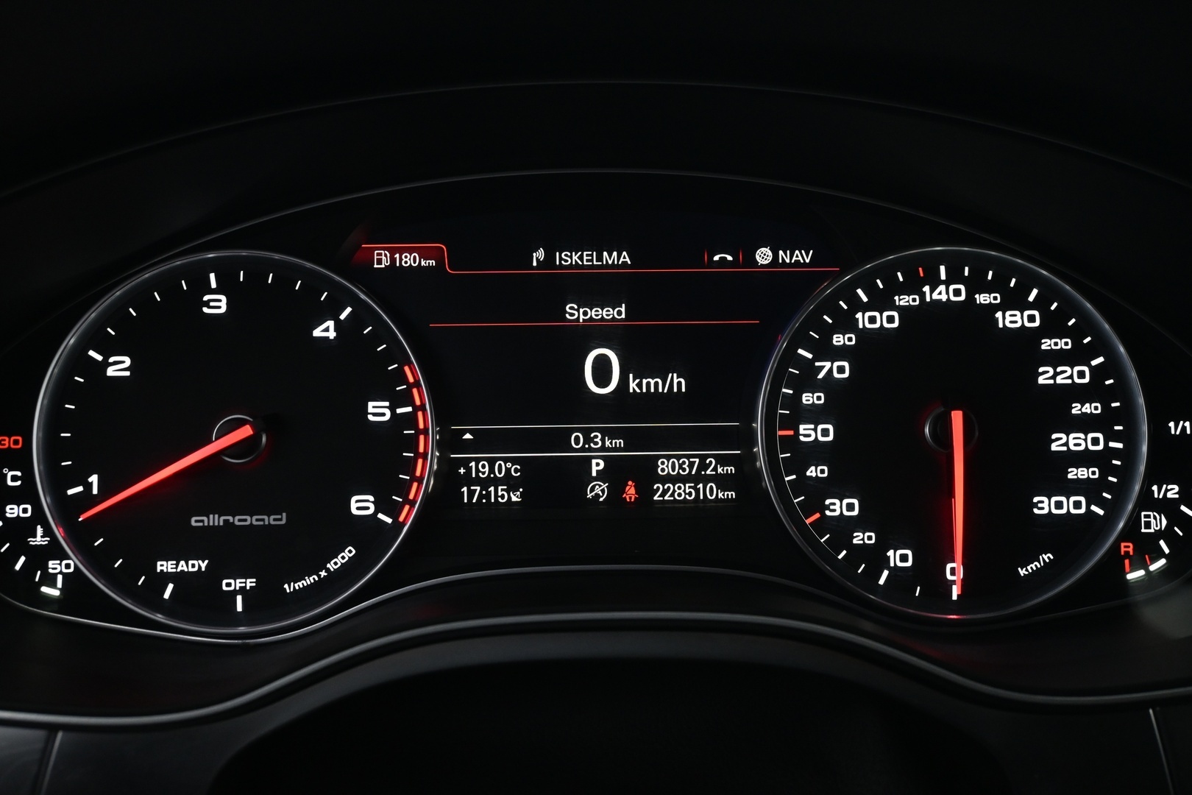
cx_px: 596
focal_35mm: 31
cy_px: 398
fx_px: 1018
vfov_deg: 42.6
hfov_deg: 60.7
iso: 1600
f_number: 7.1
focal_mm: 20.5
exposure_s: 1/8
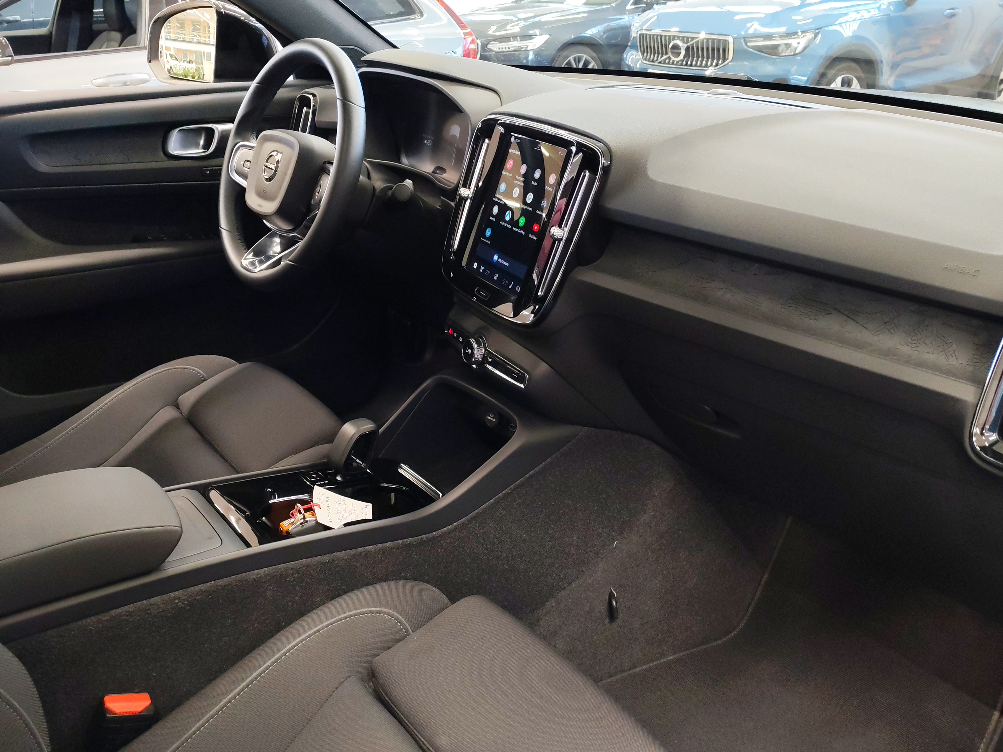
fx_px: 898
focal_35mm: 31
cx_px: 514
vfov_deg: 45.4
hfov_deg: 58.3
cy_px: 378
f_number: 1.9
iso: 800
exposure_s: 1/50
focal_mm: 6.12
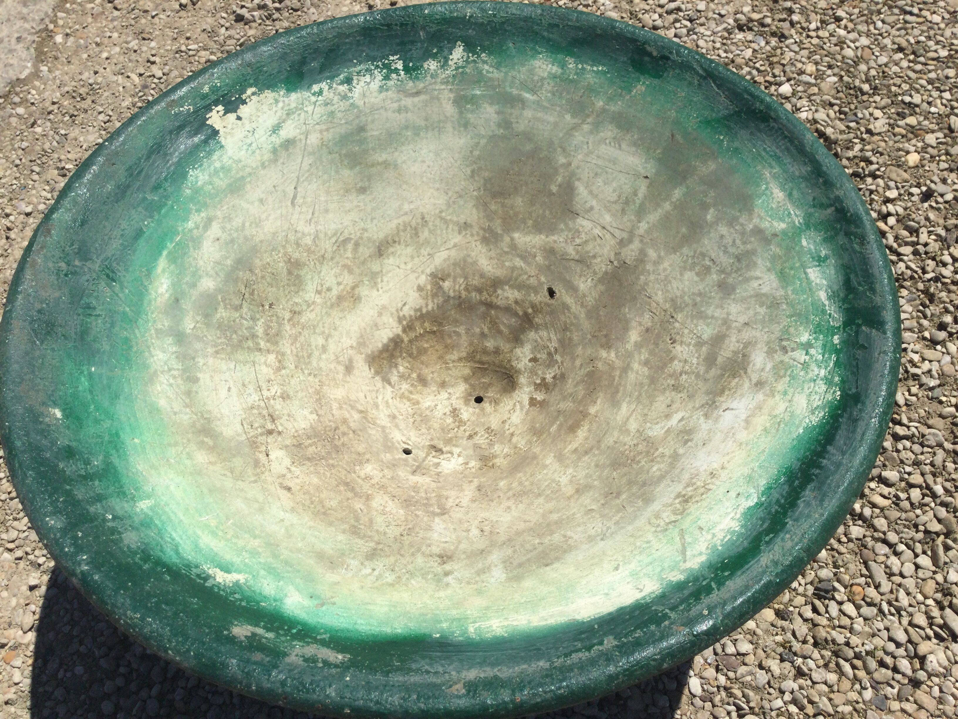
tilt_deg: -67.2
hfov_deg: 58.4
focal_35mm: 31
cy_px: 360
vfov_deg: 45.4
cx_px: 479
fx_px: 858
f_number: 2.4
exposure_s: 1/2717
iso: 25
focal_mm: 3.3
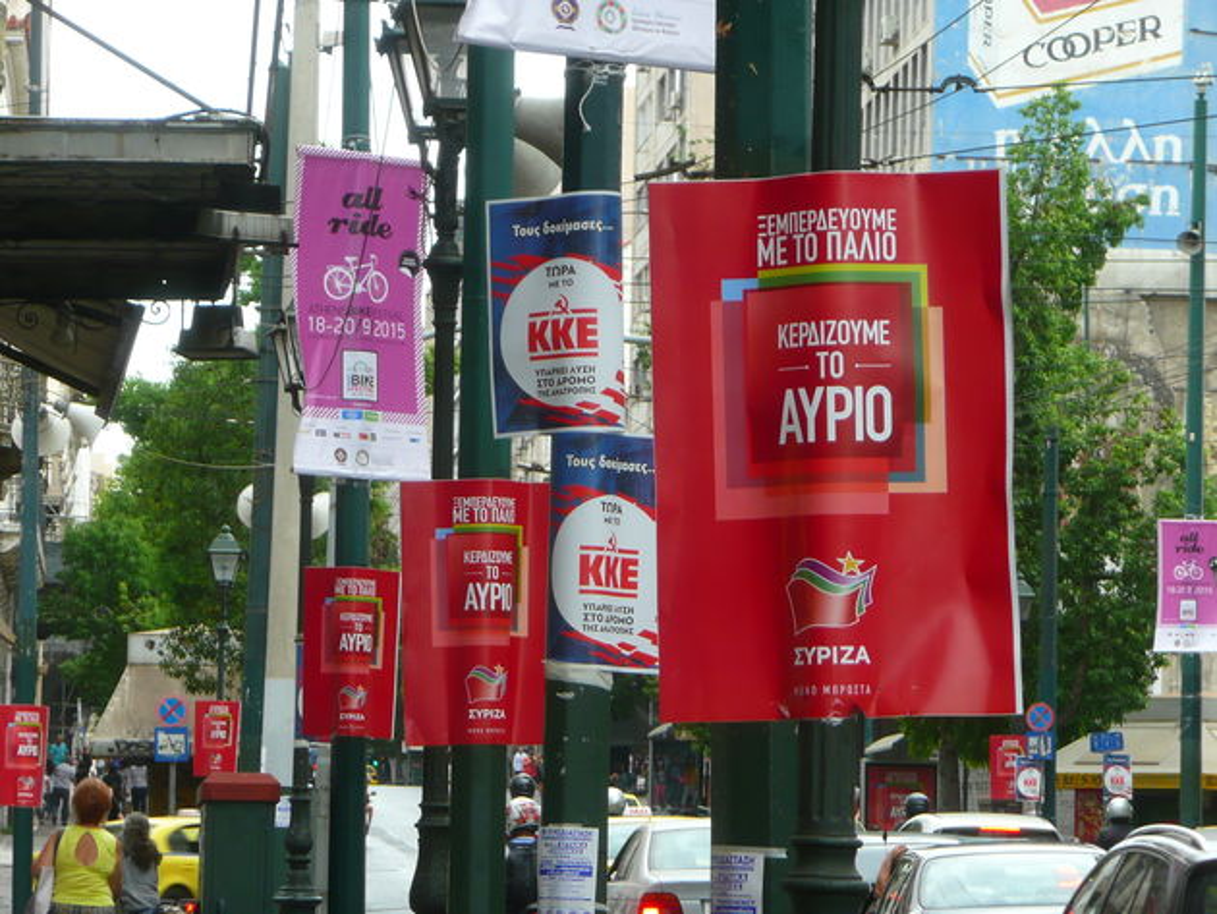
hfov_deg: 9.9
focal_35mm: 199
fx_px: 6999
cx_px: 608
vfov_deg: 7.5
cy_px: 457
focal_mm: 32.7
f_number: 4.8
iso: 100
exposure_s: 1/60
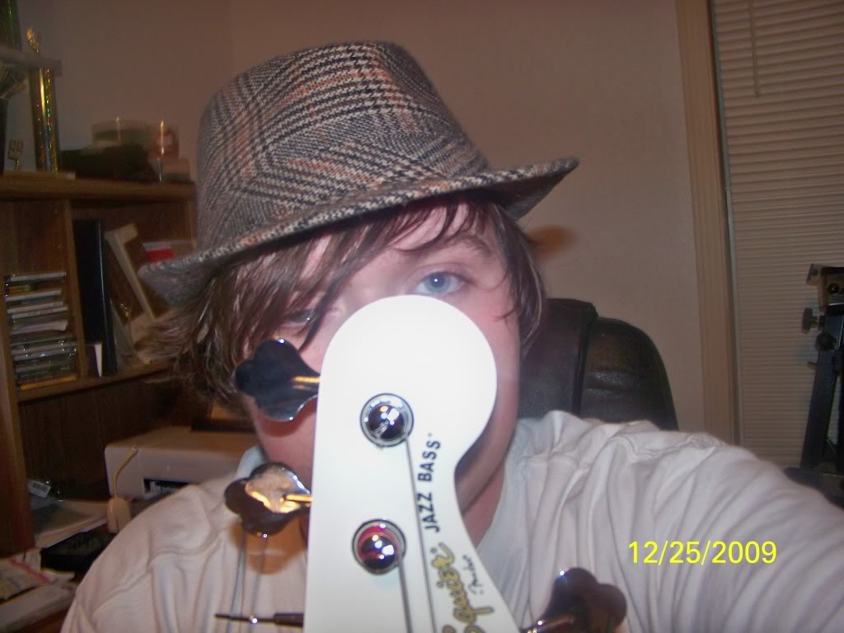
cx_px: 422
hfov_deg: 55.4
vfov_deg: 42.9
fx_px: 805
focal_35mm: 33
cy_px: 316
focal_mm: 5.85
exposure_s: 1/30
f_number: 2.8
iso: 200
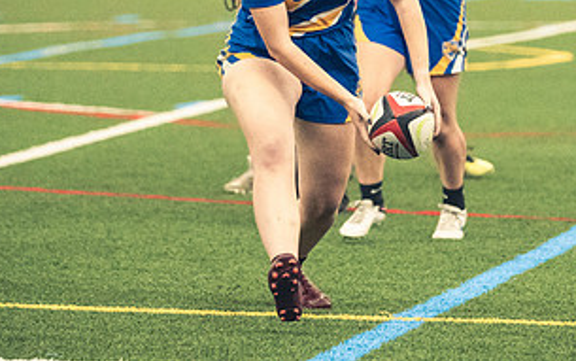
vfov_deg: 3.0
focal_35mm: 436
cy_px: 74
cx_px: 429
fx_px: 6848
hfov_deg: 4.8
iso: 12800
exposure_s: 1/500
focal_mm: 150
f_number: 2.8
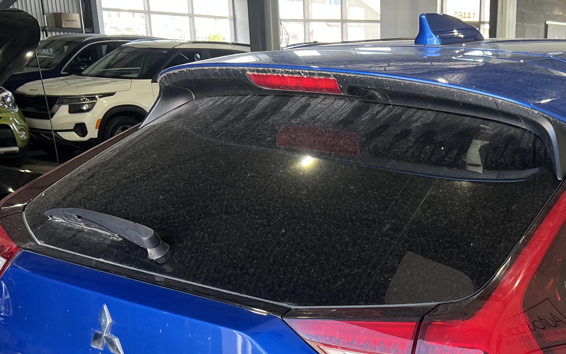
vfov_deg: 20.8
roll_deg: -1.5
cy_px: 428
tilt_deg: -21.2
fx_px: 895
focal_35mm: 58
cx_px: 471
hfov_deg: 33.8
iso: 50
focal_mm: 5.7
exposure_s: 1/121
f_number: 1.5
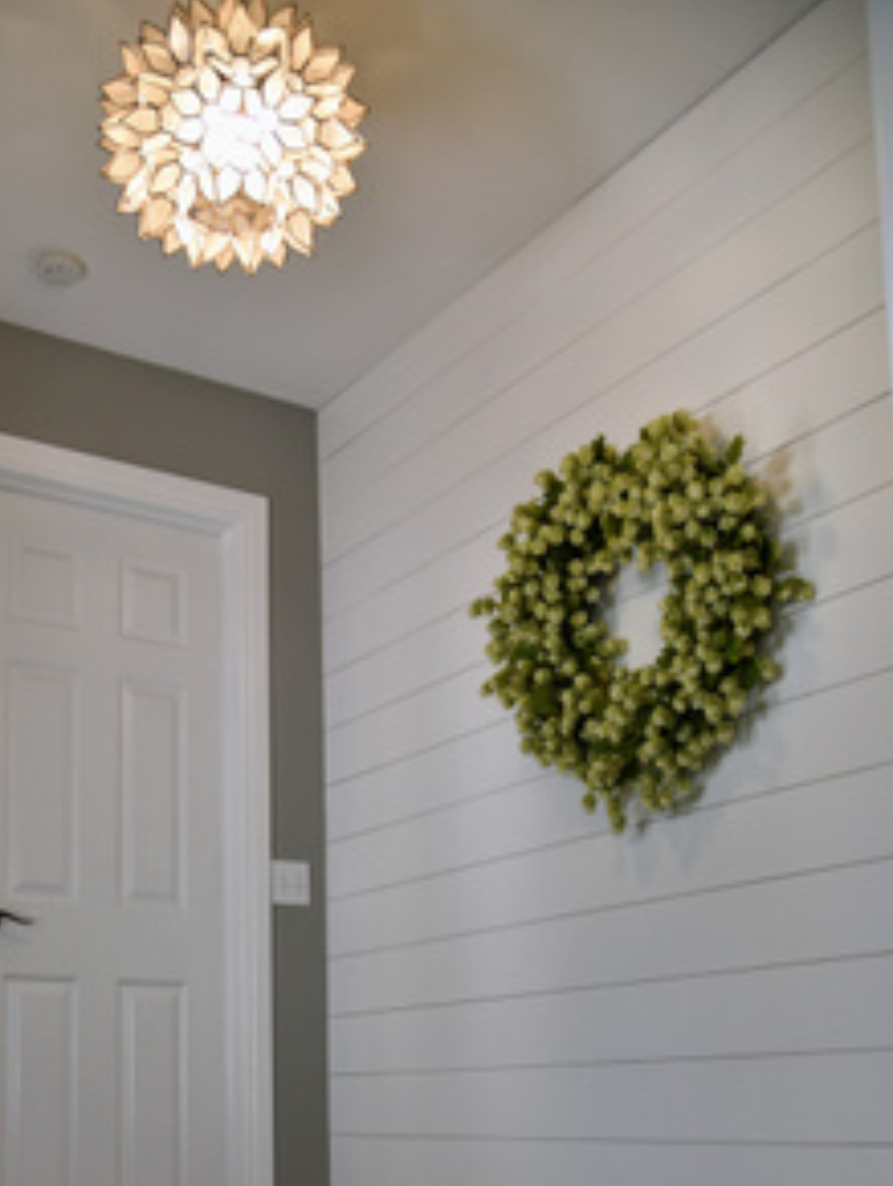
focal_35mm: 38
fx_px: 1304
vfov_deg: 46.2
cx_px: 253
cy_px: 962
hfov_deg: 37.1
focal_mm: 24
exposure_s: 1/60
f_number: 4
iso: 400
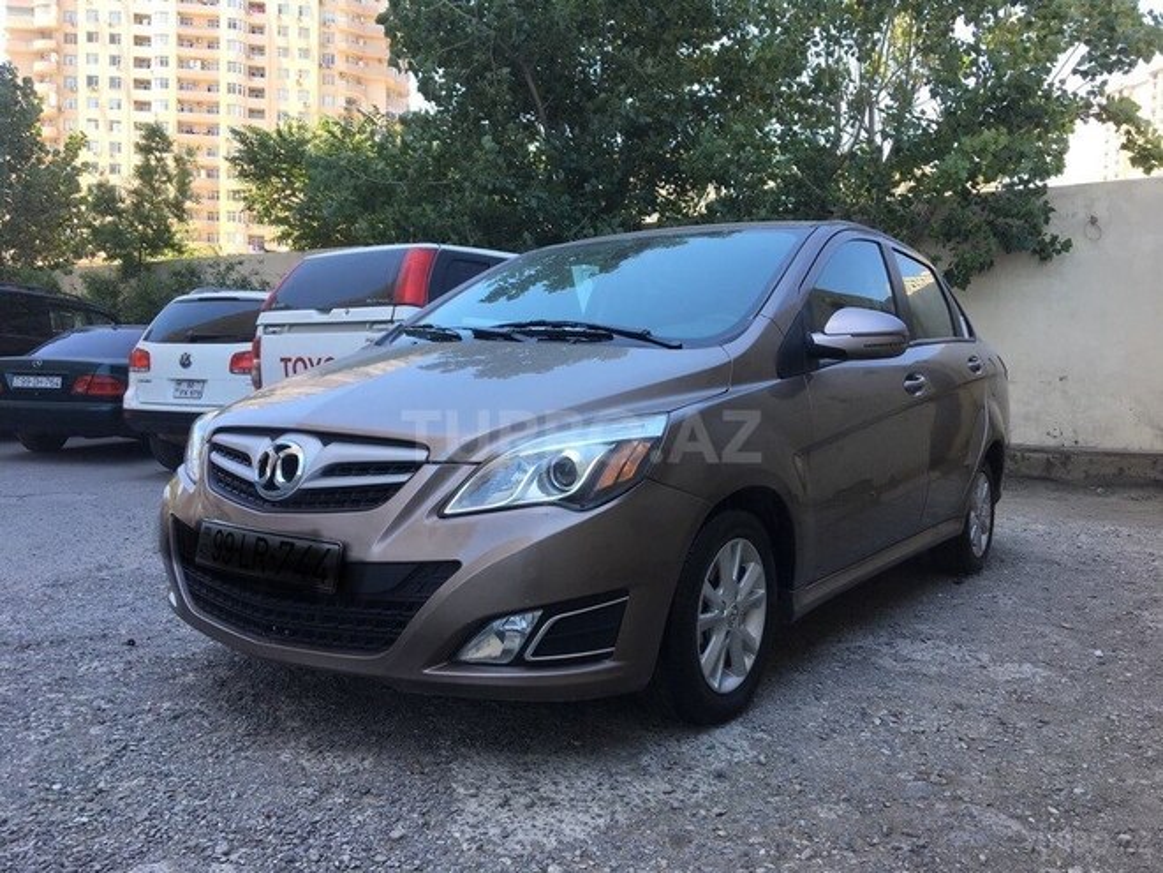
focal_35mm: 29
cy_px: 436
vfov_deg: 48.2
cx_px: 582
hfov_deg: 61.7
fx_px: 974
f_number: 2.2
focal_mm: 4.15
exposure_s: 1/295
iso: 25
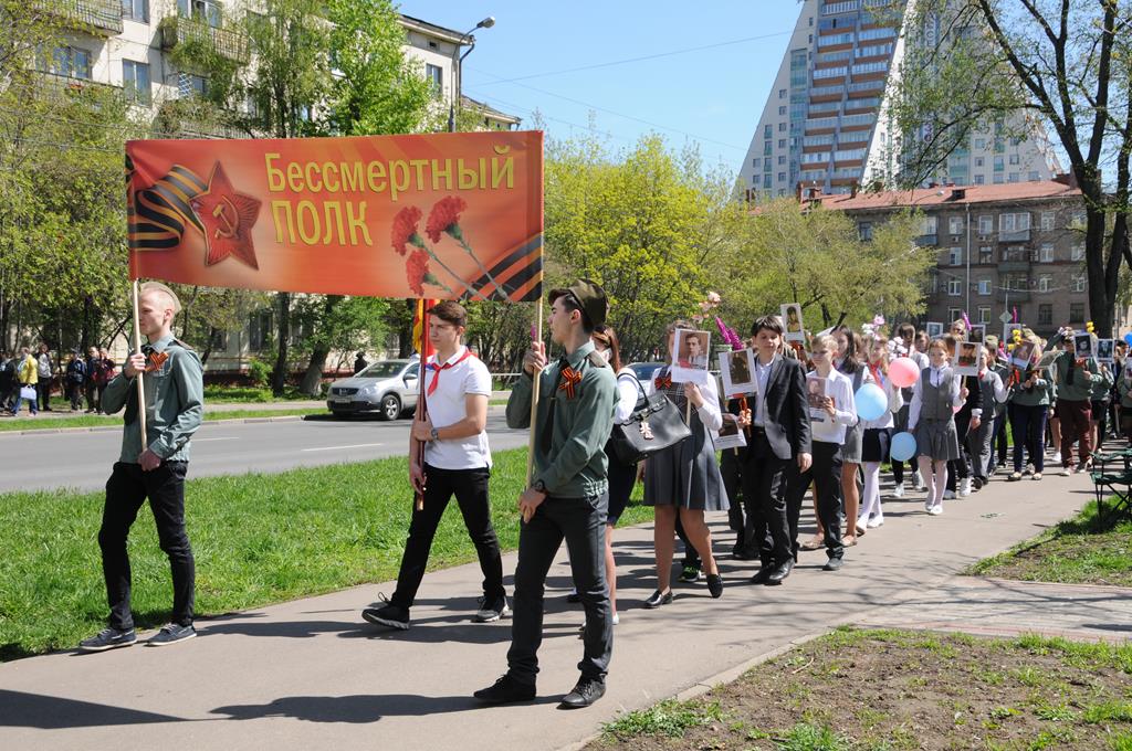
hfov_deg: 46.5
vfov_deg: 31.8
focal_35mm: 42
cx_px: 566
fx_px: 1319
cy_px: 376
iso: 400
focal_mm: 28
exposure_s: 1/400
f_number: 10
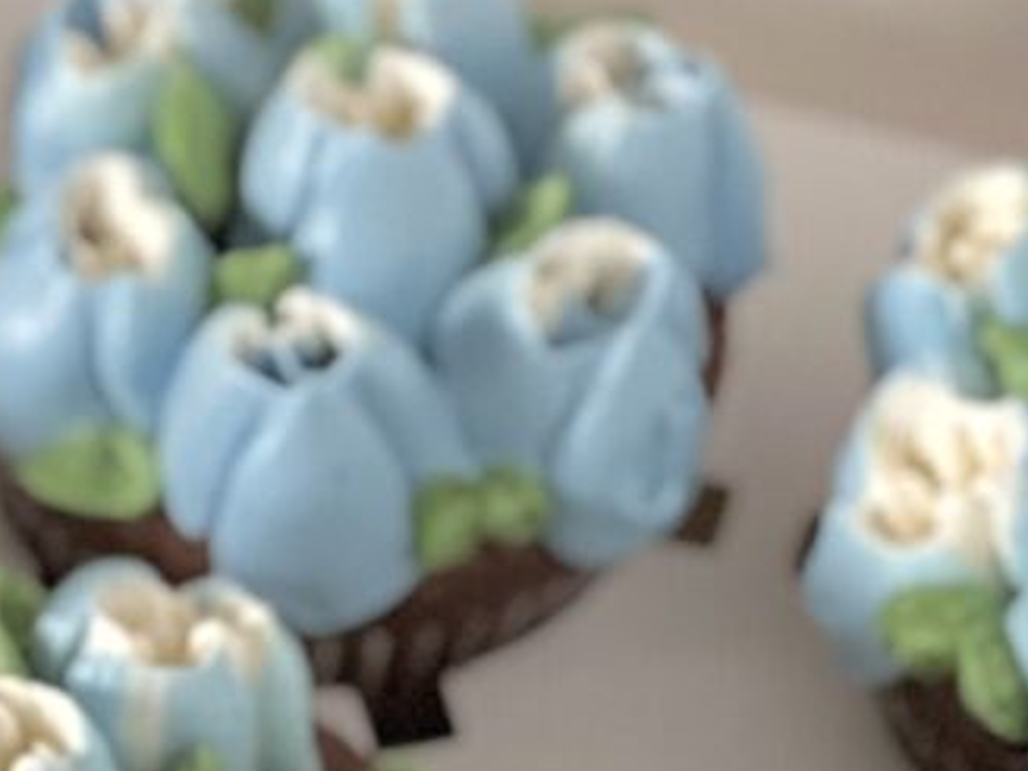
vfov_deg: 6.1
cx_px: -494
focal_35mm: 241
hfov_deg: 8.1
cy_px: 818
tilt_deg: -48.2
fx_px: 7154
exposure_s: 1/15
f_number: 2.8
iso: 1000
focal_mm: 9
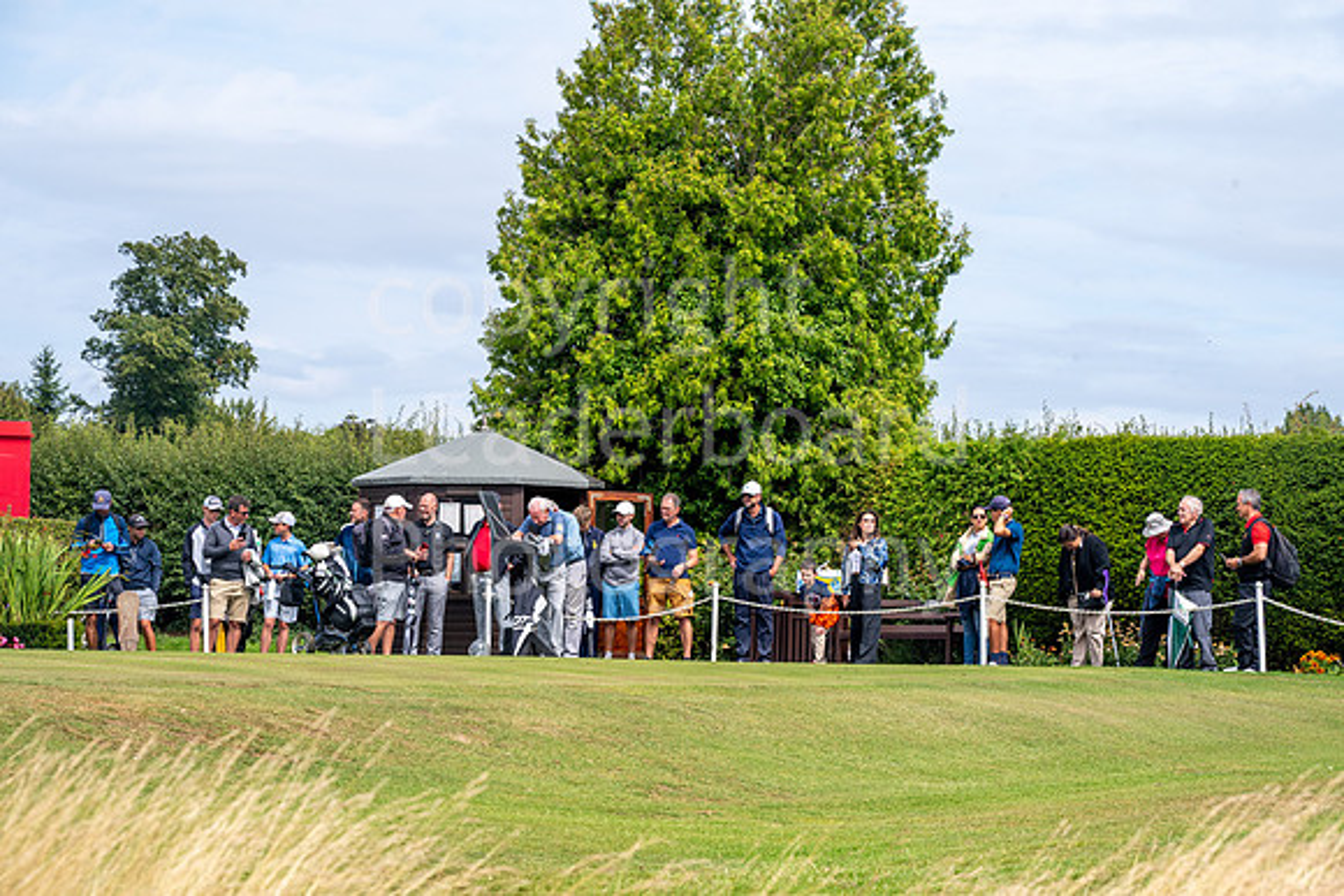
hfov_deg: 19.5
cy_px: 448
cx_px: 672
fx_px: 3921
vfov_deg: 13.0
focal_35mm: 105
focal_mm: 105
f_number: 11
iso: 250
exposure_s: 1/400
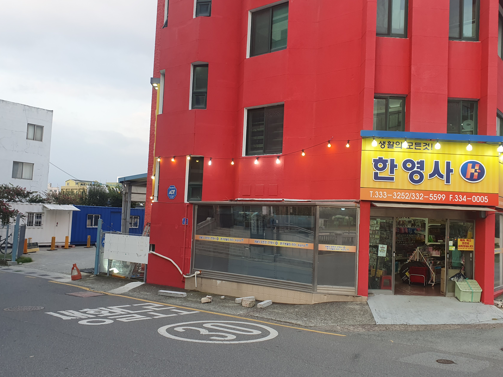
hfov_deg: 58.2
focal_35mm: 31
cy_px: 193
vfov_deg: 45.4
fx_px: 450
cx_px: 282
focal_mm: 4.32
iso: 64
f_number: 2.4
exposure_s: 1/120
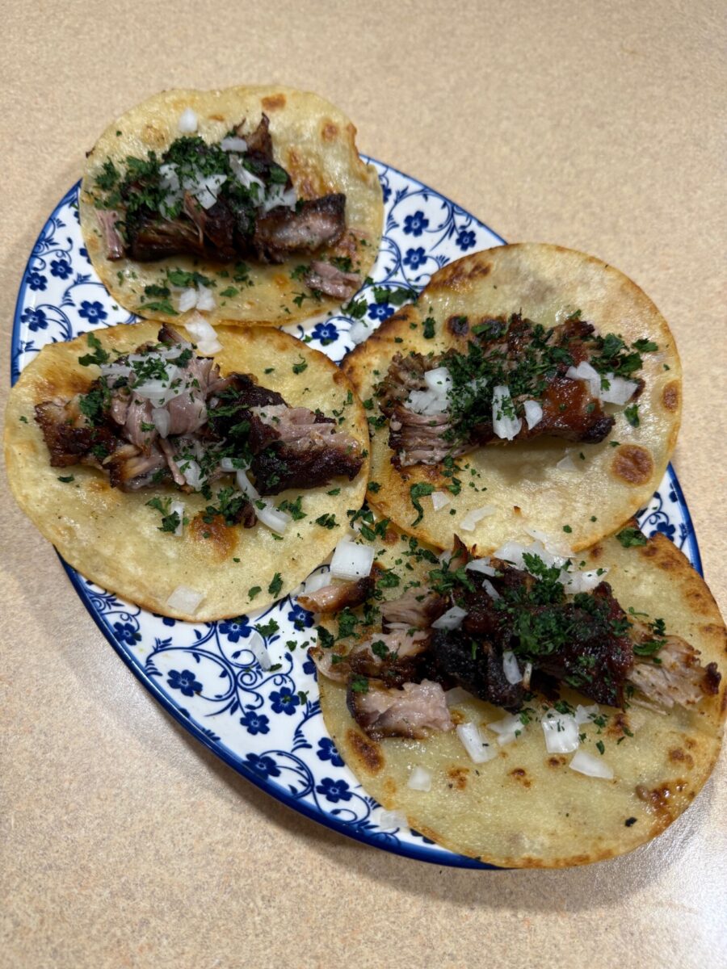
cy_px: 484
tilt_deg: -62.5
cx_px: 364
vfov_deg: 71.6
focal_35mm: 24
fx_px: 672
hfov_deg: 56.8
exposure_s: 1/60
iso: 100
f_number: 1.78
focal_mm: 6.76
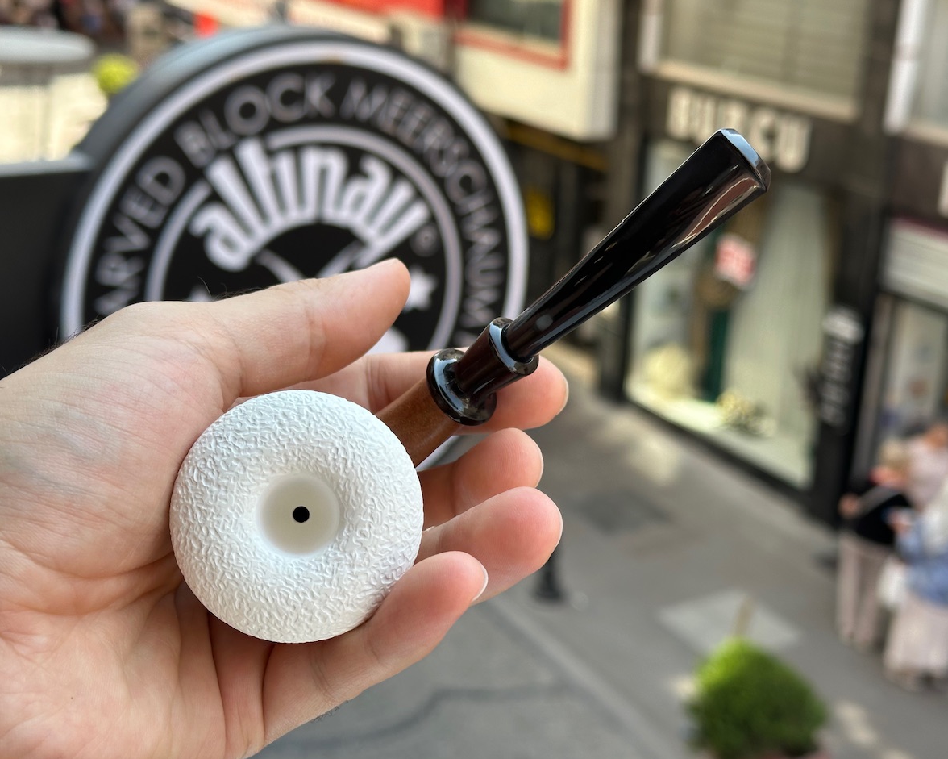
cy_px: 382
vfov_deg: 29.7
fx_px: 1431
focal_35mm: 51
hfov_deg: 36.7
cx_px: 463
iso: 64
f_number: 1.78
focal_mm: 6.86
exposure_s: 1/519
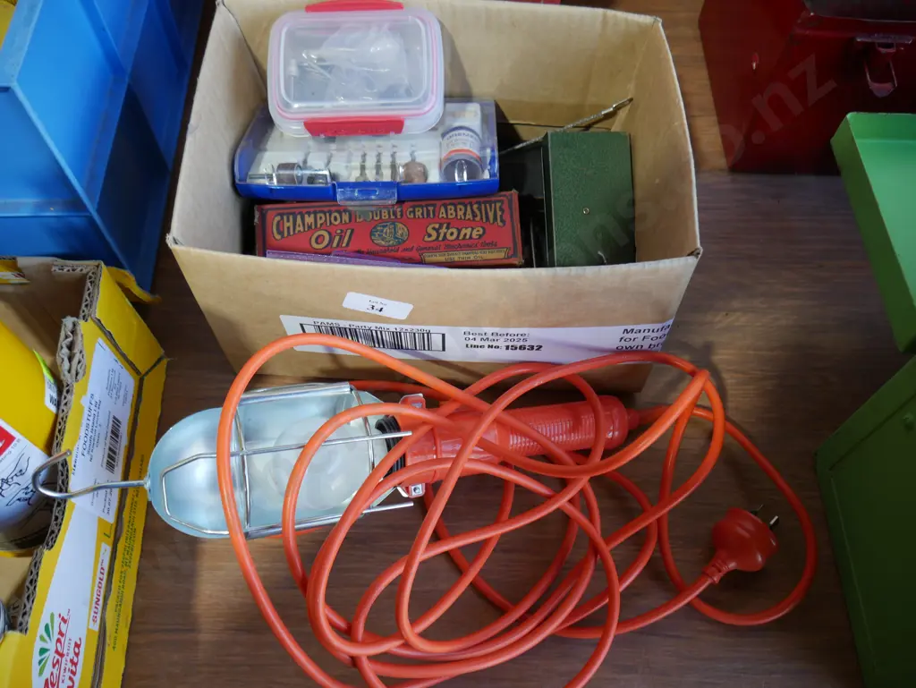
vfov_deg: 49.8
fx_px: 741
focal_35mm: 28
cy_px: 344
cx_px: 458
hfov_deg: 63.4
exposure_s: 1/60
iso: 200
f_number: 3.5
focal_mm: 14
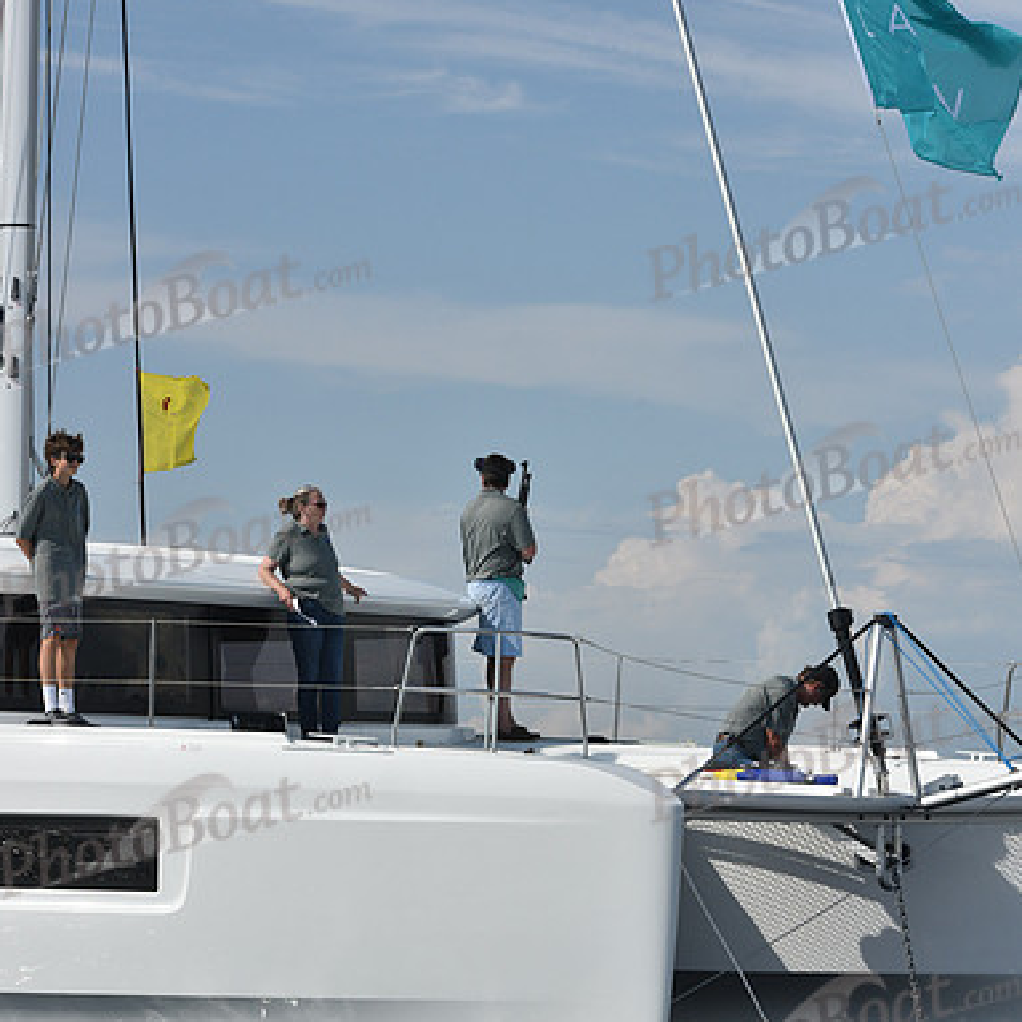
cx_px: 510
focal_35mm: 131
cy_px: 655
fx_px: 4376
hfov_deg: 13.3
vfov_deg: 13.3
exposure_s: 1/1250
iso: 320
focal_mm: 102
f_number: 10
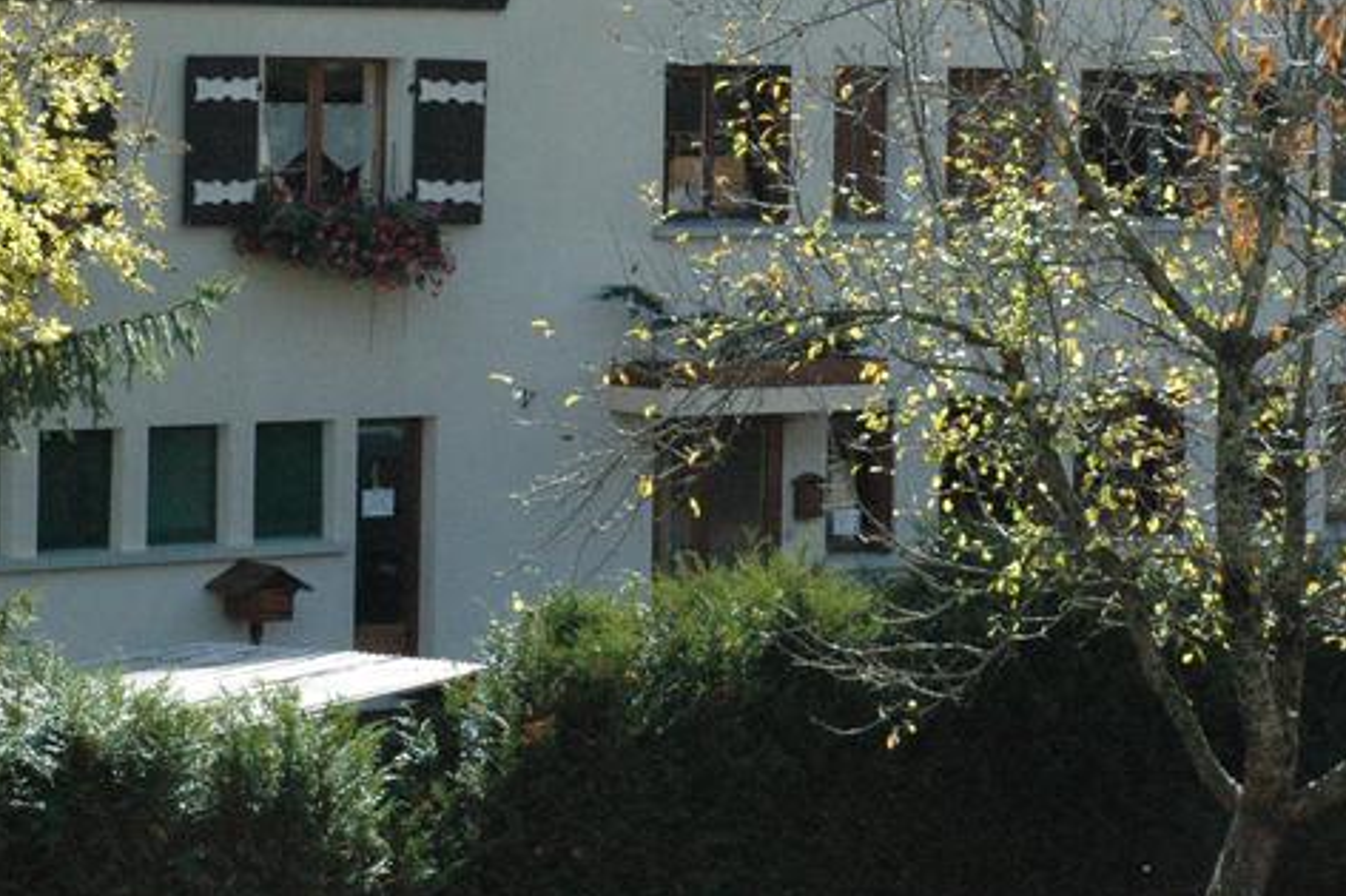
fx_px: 5344
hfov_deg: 14.4
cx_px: 723
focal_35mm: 143
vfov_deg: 9.5
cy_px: 54
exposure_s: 1/500
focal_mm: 50
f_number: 11
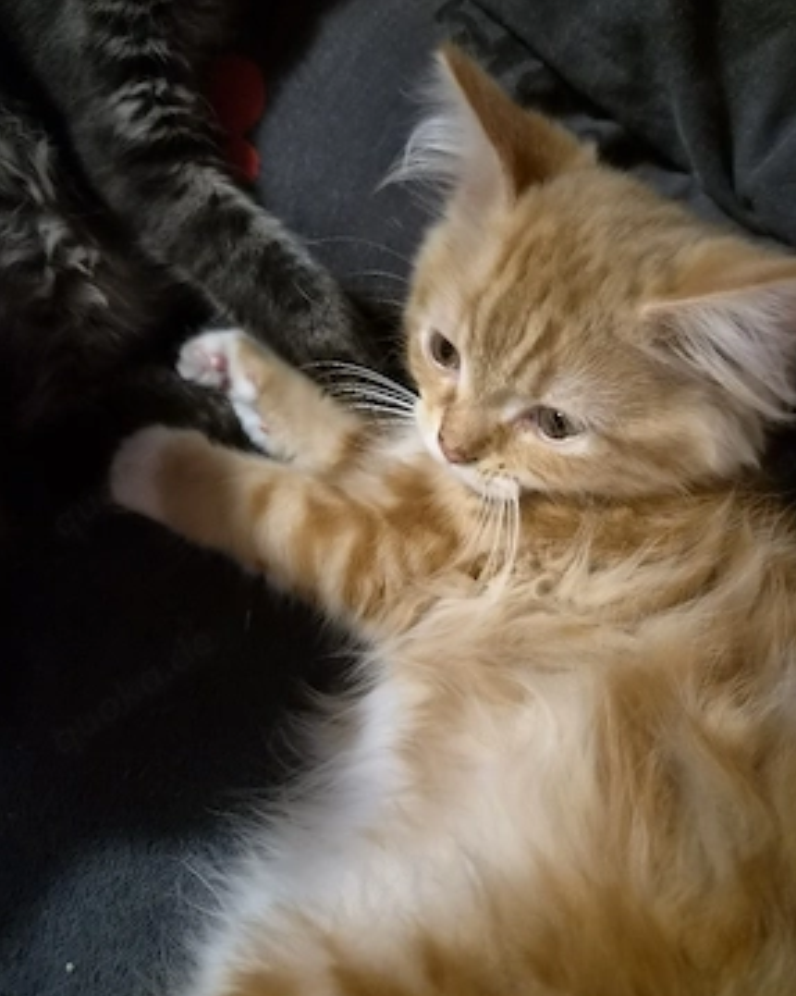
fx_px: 737
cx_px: 405
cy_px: 505
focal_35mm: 25
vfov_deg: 68.1
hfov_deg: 56.8
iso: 2000
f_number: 1.8
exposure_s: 1/100
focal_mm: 5.4
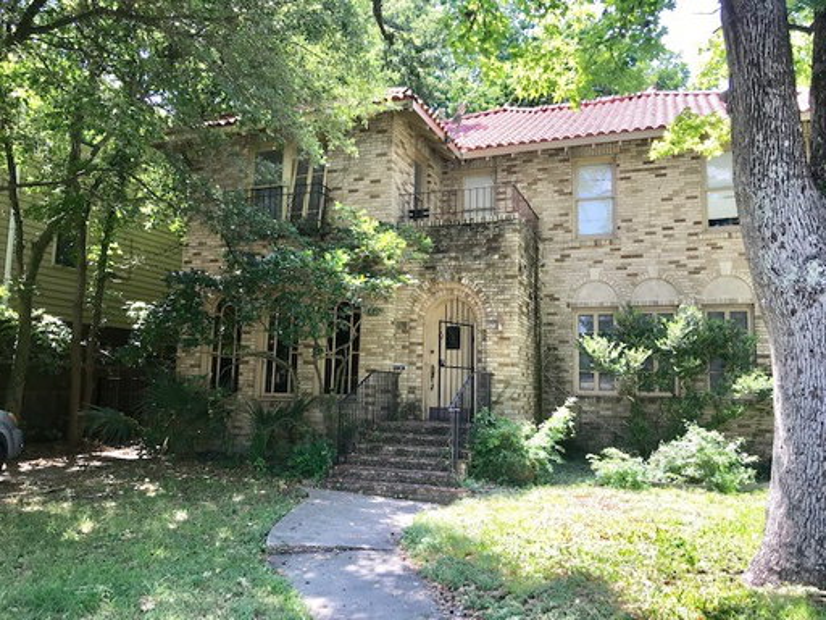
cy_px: 310
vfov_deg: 49.7
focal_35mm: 28
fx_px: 668
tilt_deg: +5.4
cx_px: 413
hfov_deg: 63.4
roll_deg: -1.3
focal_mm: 3.99
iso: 20
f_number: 1.8
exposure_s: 1/271
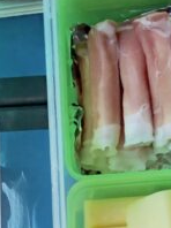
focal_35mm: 145
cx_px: -42
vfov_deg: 13.0
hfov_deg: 10.0
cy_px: 335
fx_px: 957
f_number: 1.8
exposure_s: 1/335
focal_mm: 4
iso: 20
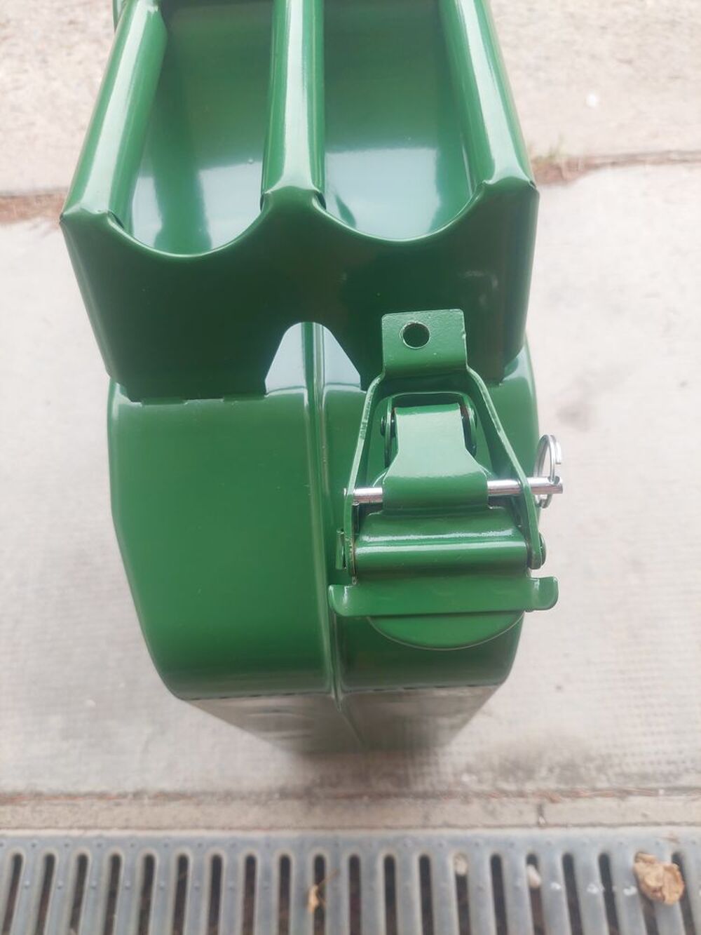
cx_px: 350
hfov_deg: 54.9
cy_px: 468
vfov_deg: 69.4
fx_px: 675
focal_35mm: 25
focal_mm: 5.23
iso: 50
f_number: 1.8
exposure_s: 1/100
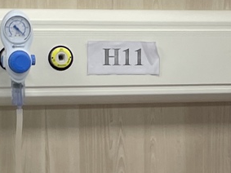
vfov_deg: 8.0
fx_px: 1227
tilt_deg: -7.2
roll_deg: -0.5
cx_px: 226
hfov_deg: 10.7
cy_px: 179
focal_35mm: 184
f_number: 1.6
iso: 50
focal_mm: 4.2
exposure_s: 1/100
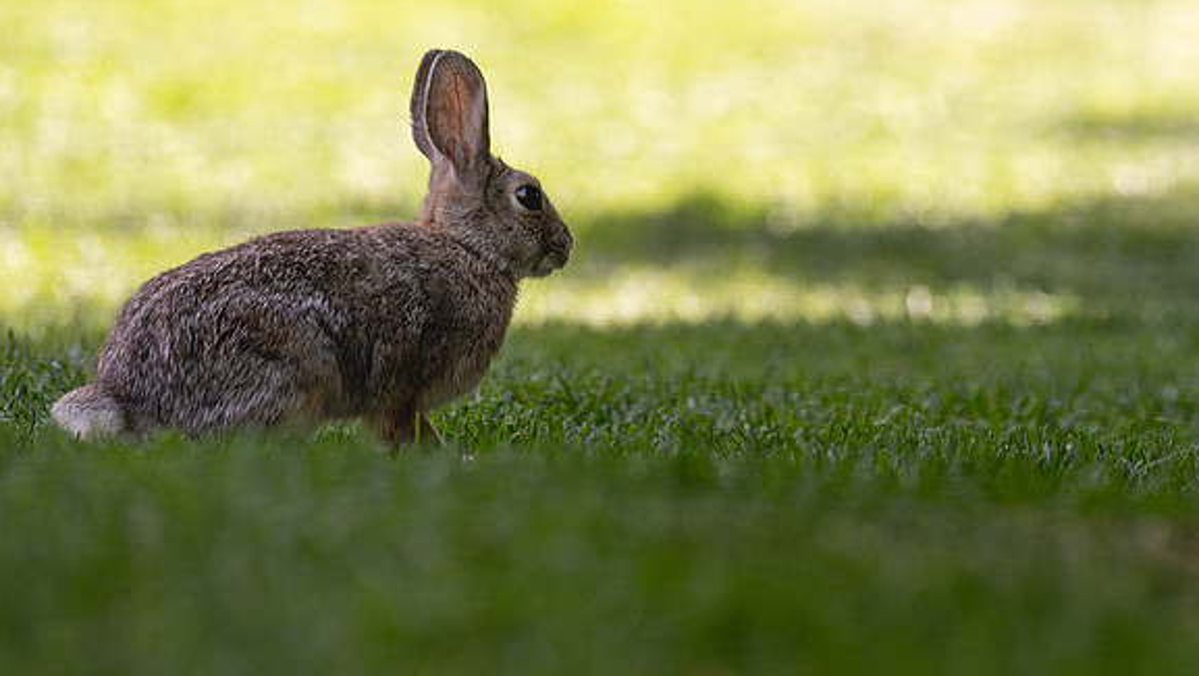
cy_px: 137
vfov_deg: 1.6
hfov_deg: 2.8
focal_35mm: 763
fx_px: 24266
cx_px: 872
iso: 250
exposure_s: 1/100
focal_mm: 500
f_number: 8
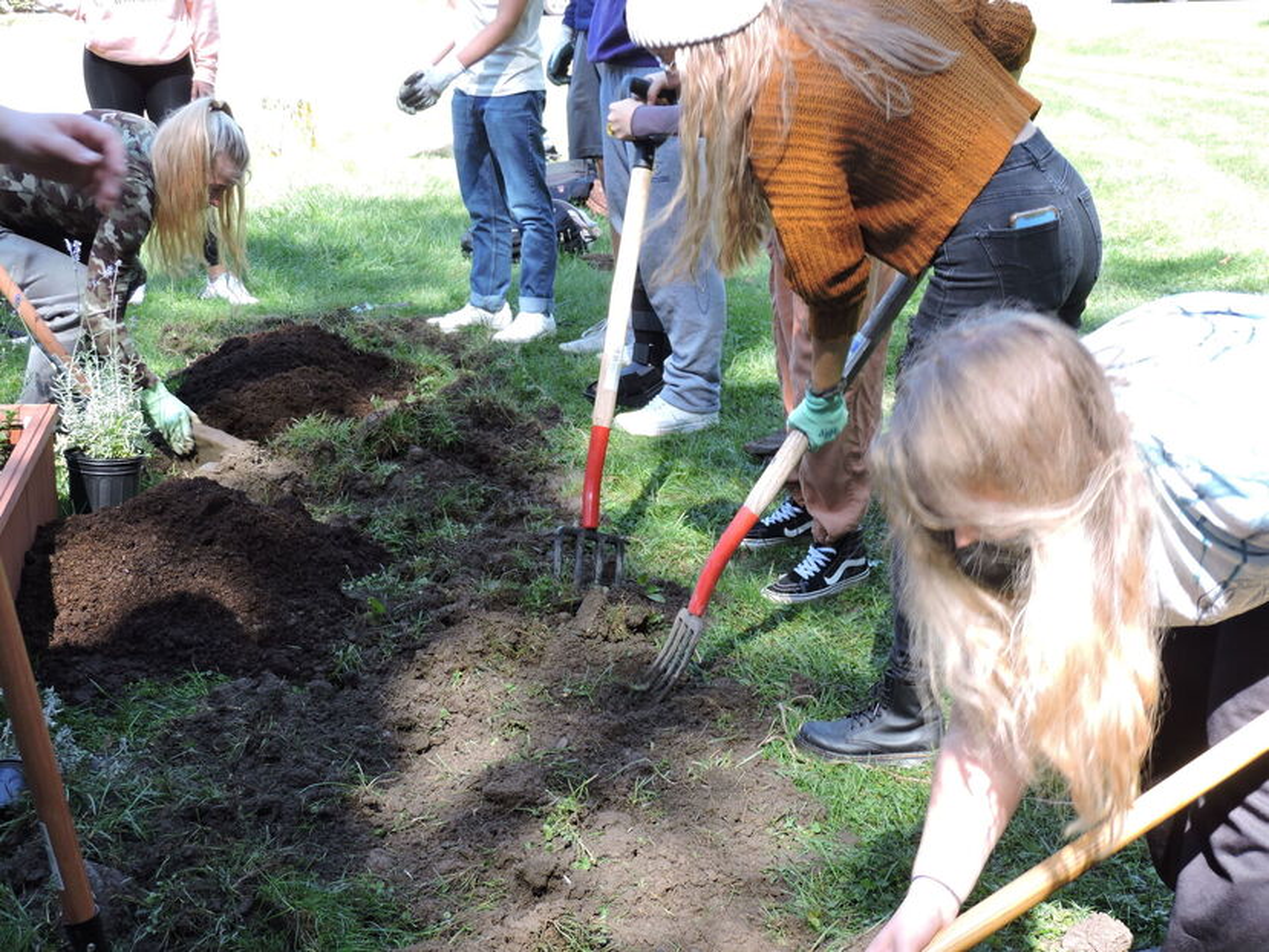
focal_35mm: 50
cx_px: 634
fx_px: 1833
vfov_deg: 29.1
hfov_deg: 38.2
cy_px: 476
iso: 100
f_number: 3.6
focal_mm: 8.9
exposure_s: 1/80
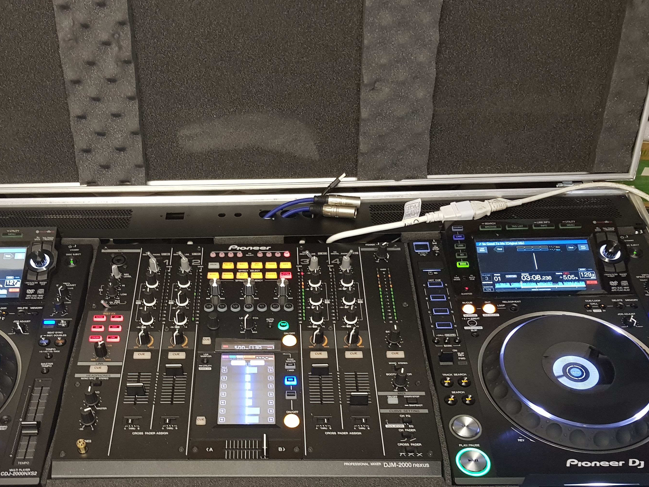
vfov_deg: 36.2
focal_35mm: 39
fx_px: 731
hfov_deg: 47.4
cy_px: 346
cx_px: 245
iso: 250
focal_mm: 4.3
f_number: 1.7
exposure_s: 1/20
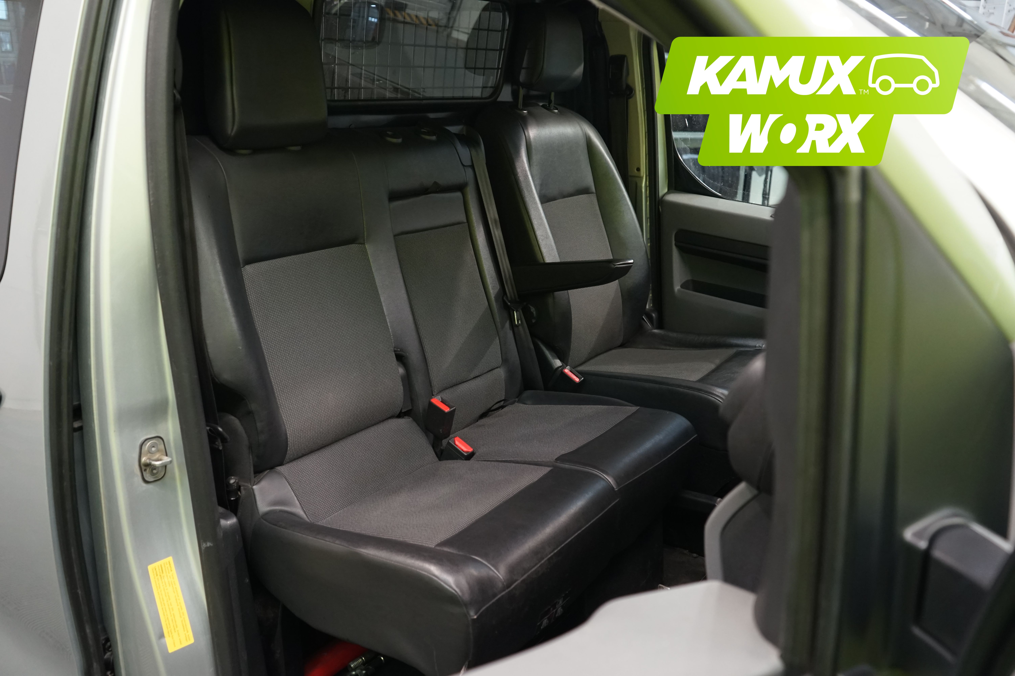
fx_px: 846
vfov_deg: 43.6
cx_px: 508
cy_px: 338
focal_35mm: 30
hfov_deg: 61.9
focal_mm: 30
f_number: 4.5
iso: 1600
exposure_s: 1/50
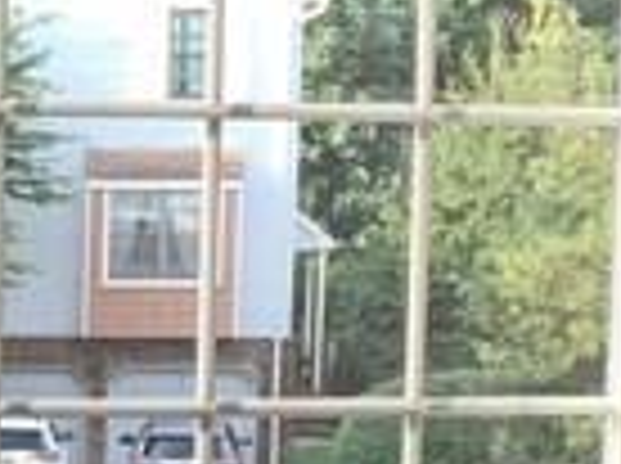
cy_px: 811
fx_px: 3456
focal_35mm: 193
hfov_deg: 10.0
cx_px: -216
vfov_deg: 7.5
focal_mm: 4.25
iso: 25
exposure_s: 1/120
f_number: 1.8
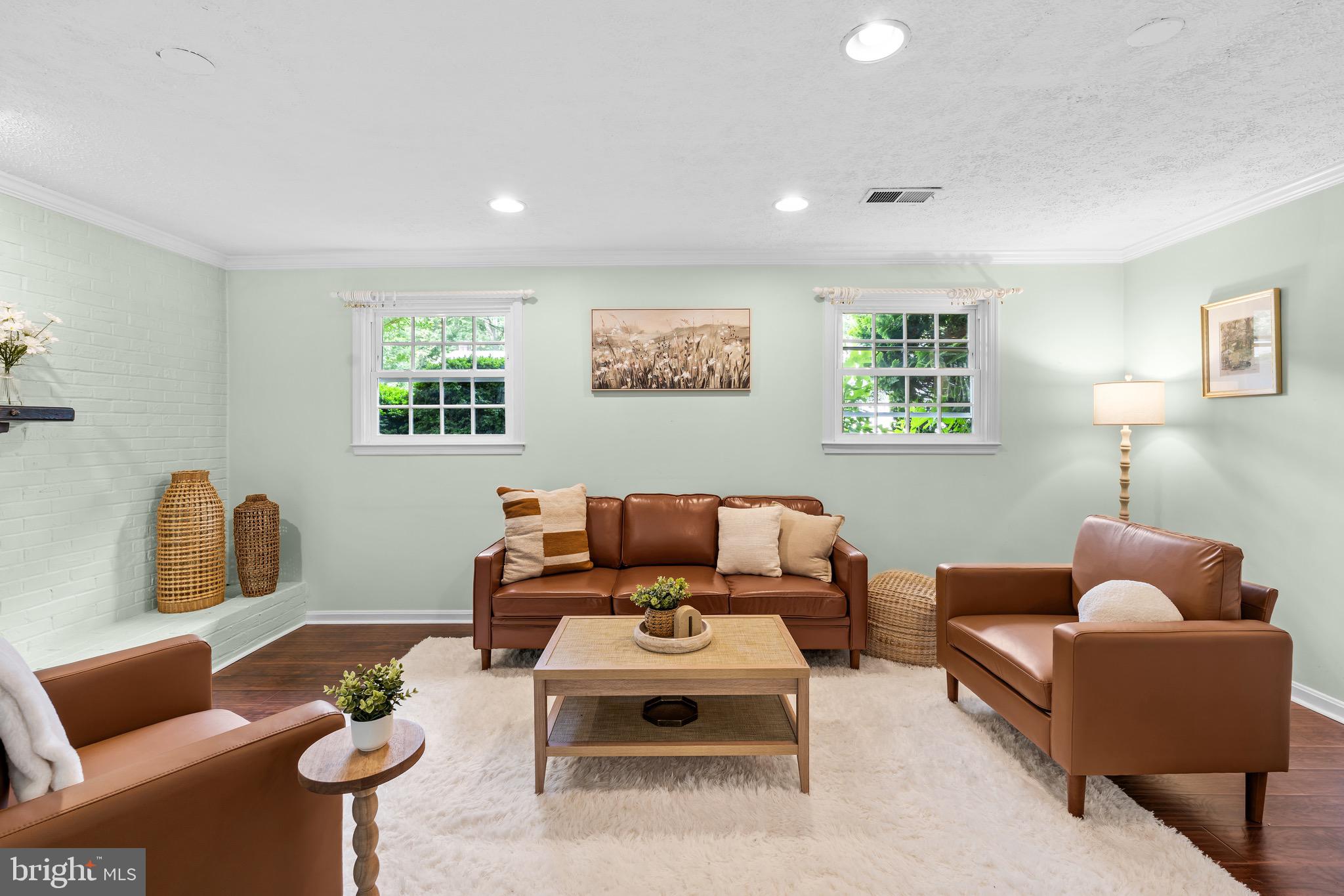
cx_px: 672
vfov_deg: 73.7
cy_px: 448
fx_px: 597
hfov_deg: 96.7
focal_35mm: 16
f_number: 9
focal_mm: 16
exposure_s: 2
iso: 100
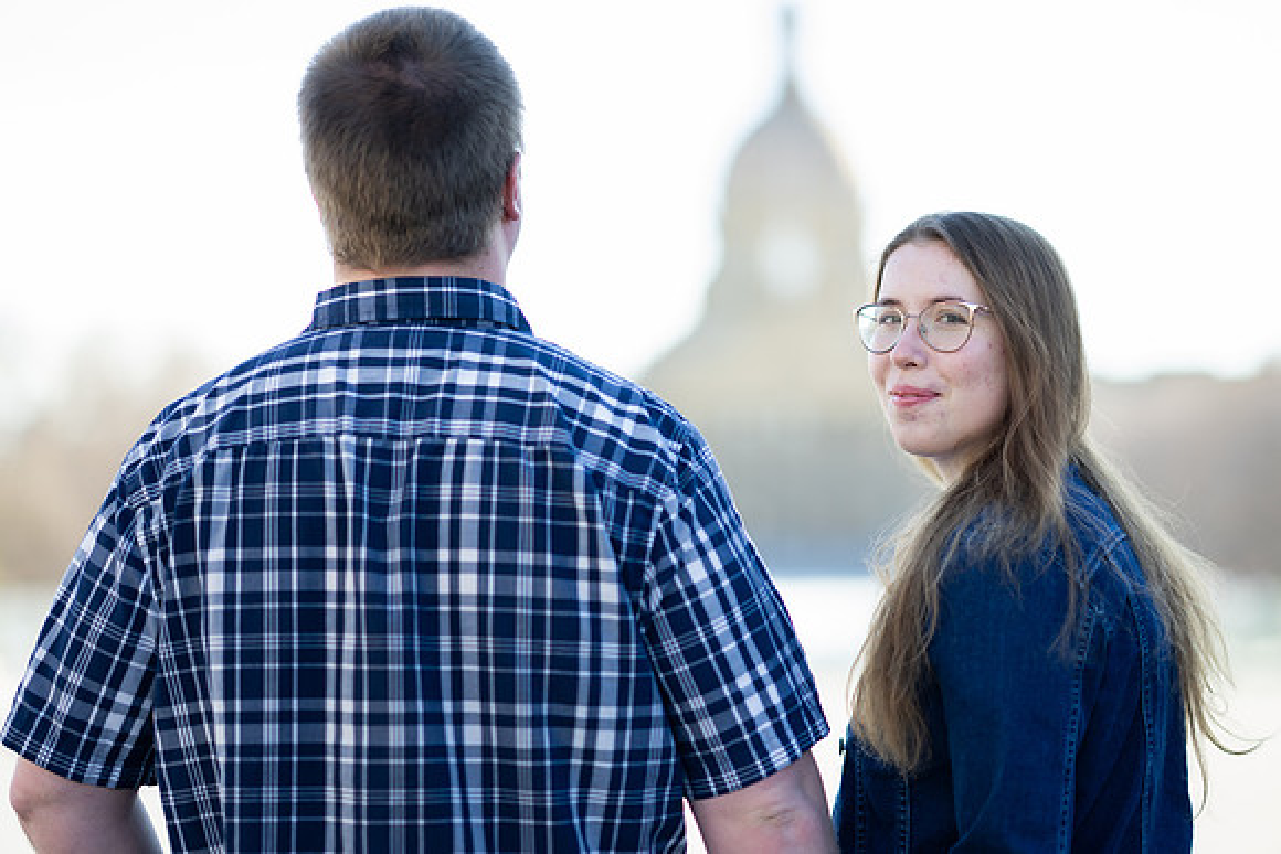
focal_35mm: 85
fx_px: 3025
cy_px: 427
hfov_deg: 23.9
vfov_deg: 16.1
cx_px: 640
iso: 100
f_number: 1.4
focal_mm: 85
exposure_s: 1/800
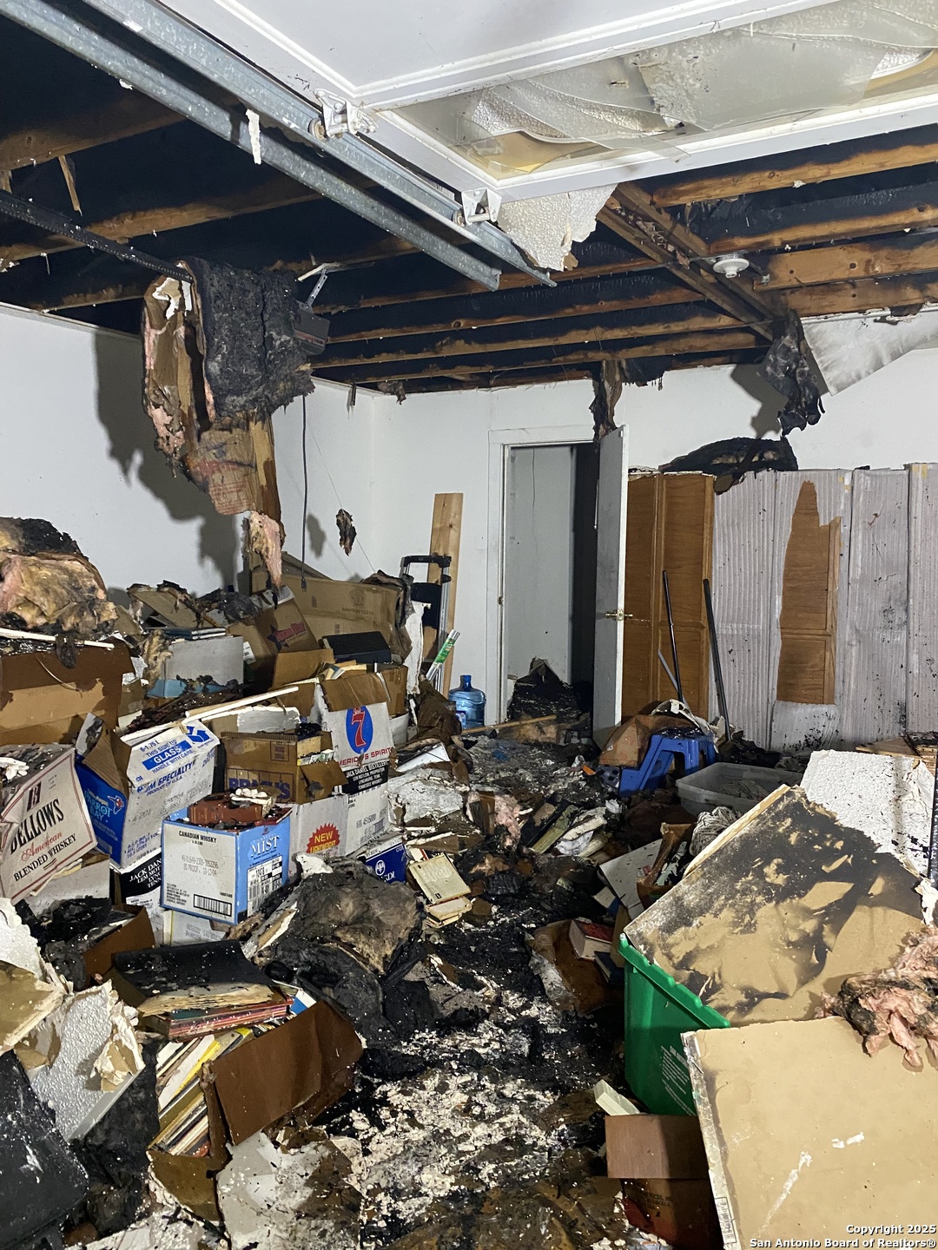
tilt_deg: -3.2
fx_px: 939
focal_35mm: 26
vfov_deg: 67.3
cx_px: 469
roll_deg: -1.0
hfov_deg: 53.1
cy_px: 625
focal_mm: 4.25
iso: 500
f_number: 1.8
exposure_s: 1/40
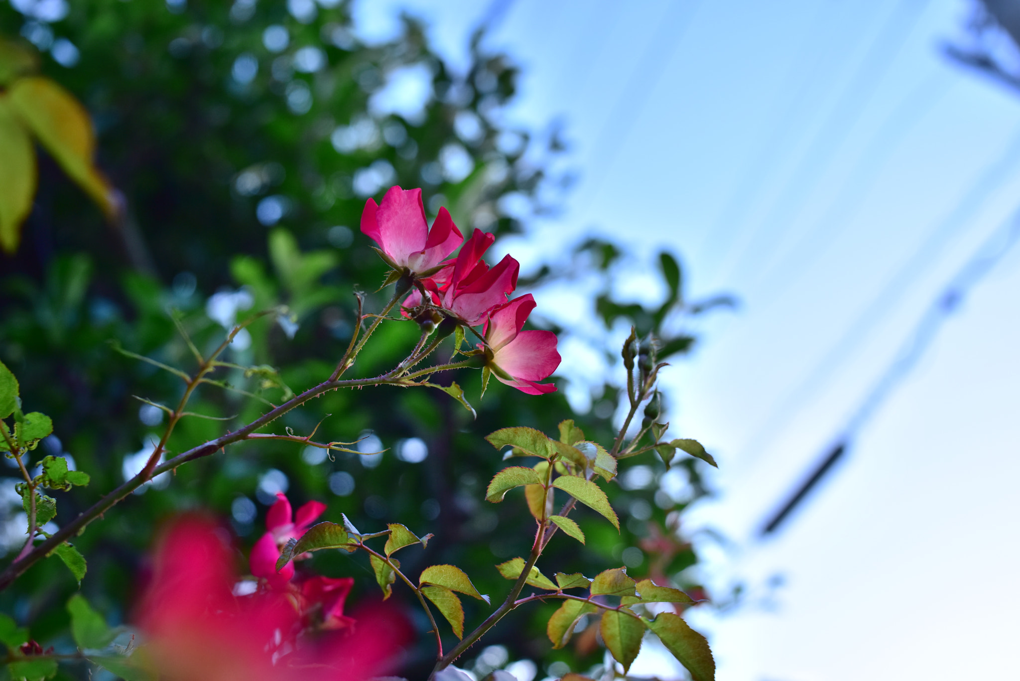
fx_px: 1134
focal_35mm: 40
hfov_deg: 48.4
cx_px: 510
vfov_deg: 33.4
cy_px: 340
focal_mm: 40
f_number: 5
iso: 160
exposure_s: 1/100
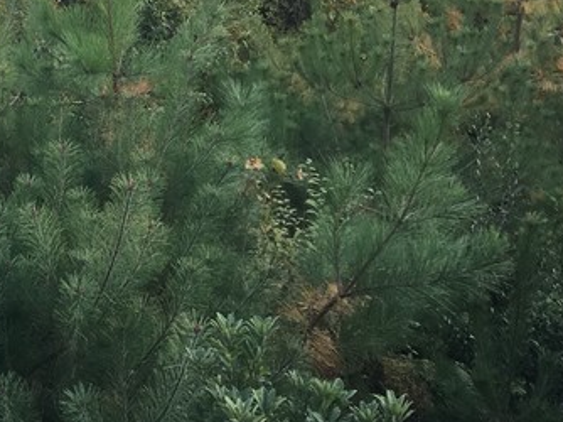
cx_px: -103
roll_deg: +1.1
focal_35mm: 89
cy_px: -199
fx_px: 1446
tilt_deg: -13.2
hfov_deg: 20.7
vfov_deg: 15.4
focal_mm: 4.15
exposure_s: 1/120
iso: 25
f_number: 2.2
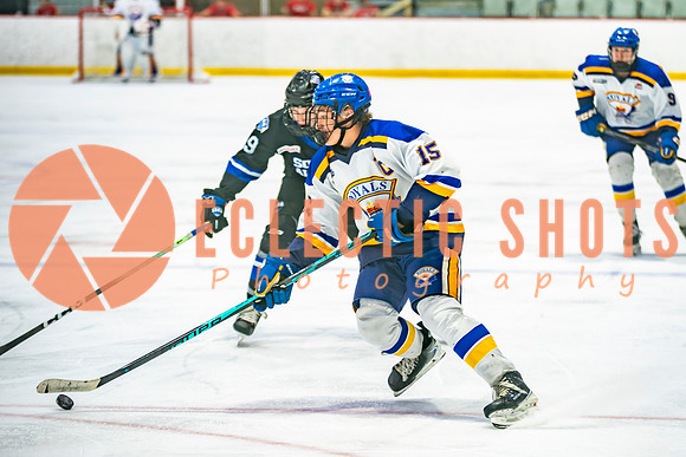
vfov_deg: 8.1
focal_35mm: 169
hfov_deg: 12.1
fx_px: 3225
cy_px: 175
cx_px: 423
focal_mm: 135
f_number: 2.8
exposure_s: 1/640
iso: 640
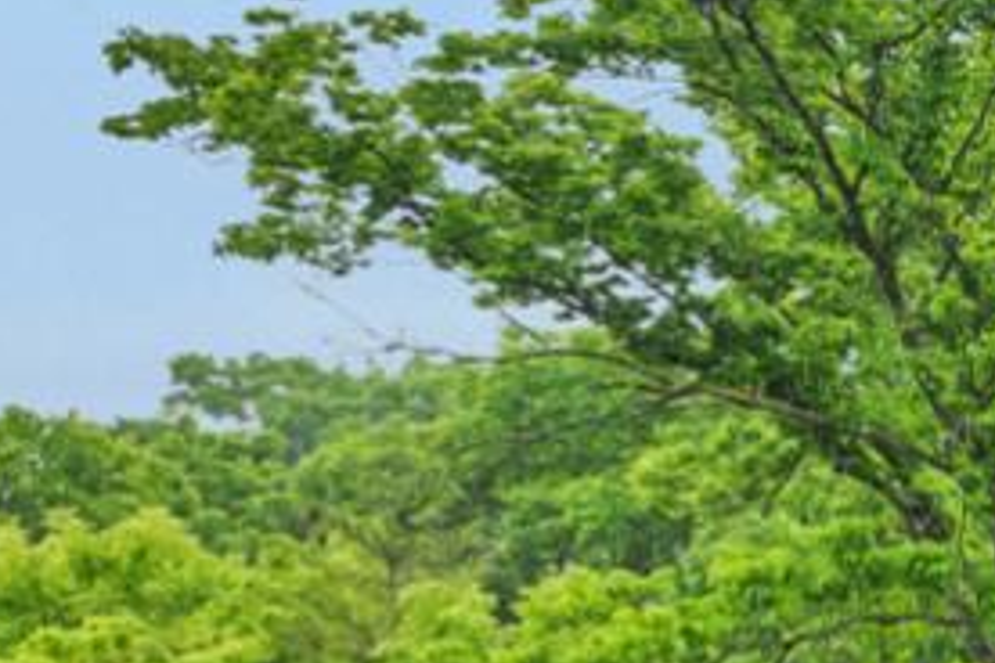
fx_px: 2100
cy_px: 688
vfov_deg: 17.5
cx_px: 2484
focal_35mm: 76
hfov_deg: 14.5
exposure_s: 1/250
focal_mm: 14
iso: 800
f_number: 8
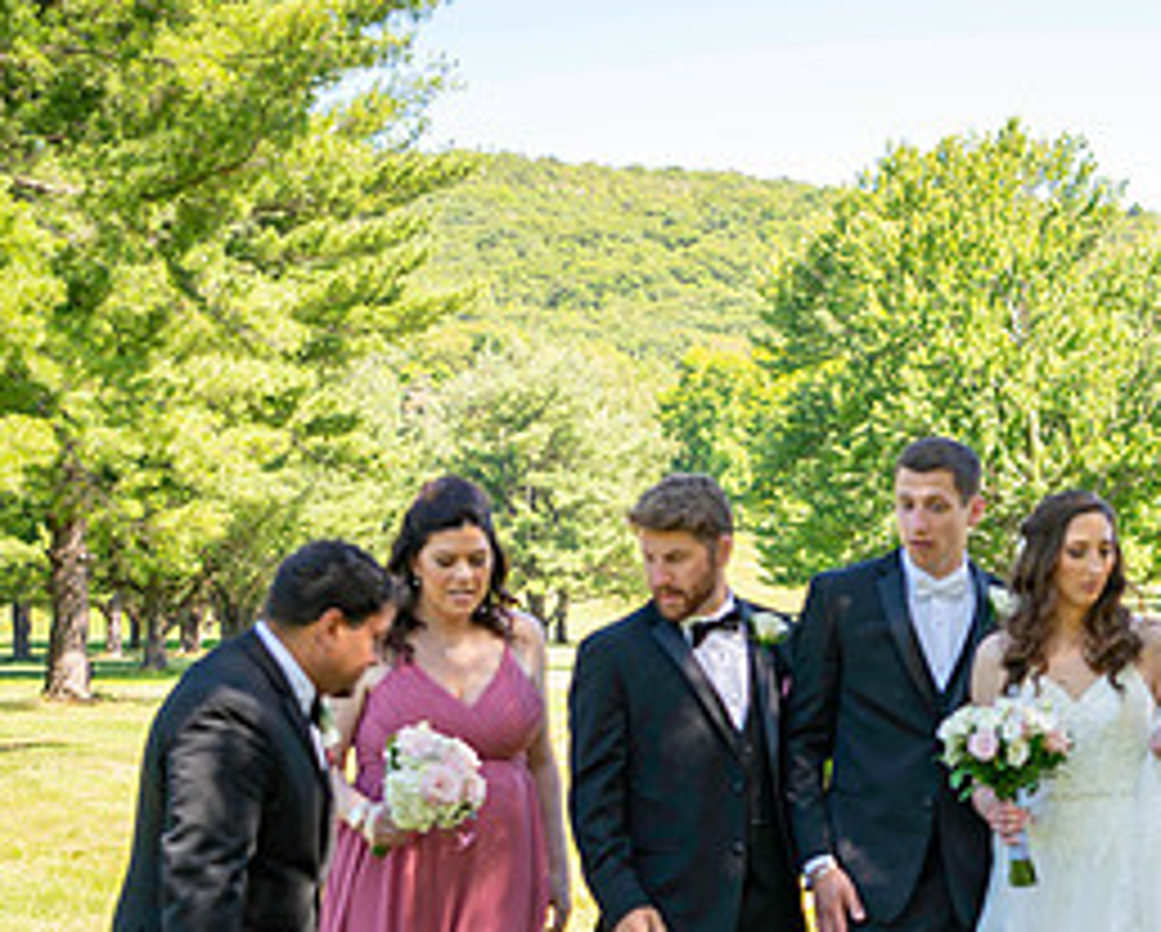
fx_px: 2752
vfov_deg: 19.1
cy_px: 698
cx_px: 1156
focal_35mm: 80
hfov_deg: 22.9
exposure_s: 1/250
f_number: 3.2
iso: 100
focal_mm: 38
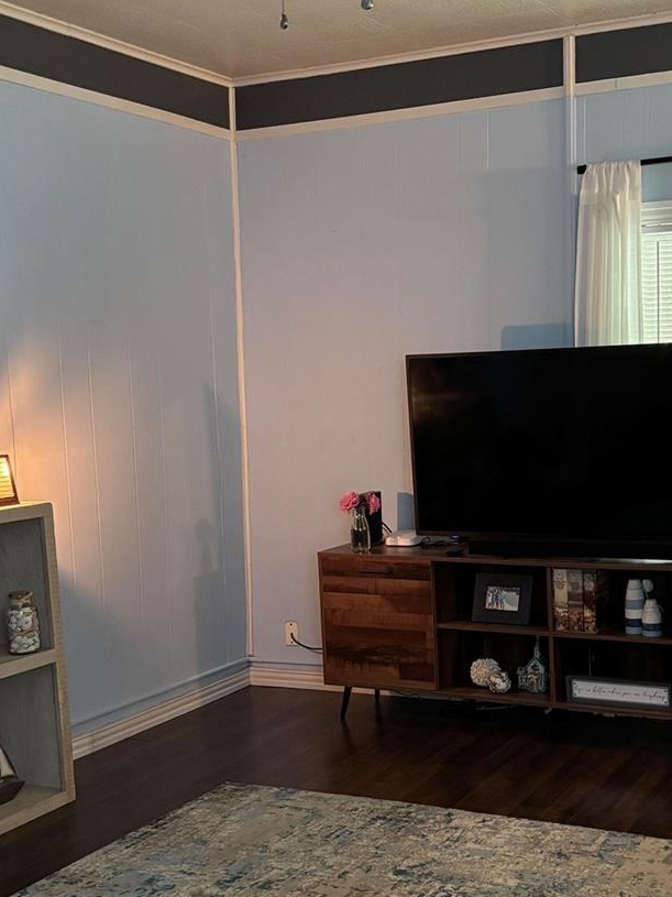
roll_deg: +1.5
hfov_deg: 29.6
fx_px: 1269
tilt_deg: -7.3
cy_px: 527
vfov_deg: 38.8
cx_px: 420
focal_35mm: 49
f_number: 1.6
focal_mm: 5.96
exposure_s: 1/30
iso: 640
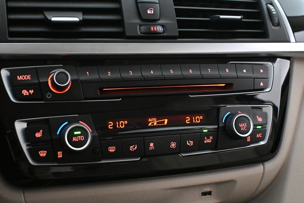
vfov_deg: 26.5
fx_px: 431
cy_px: 104
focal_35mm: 51
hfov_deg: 38.9
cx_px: 144
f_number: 4.8
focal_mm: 30
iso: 10000
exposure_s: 1/60
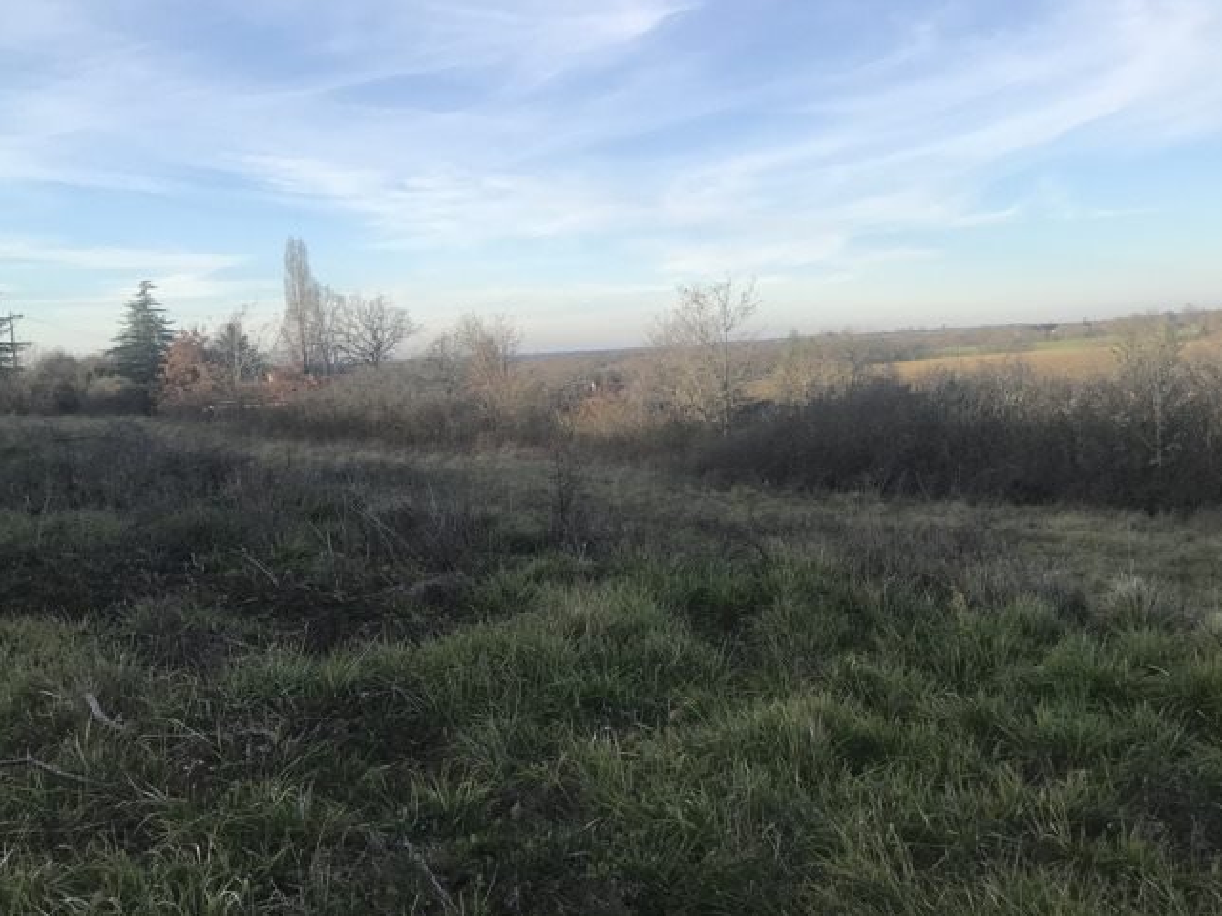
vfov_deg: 40.6
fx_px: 1236
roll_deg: +3.3
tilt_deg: -5.9
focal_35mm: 35
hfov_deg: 52.4
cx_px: 701
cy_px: 506
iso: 20
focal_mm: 3.99
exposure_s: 1/805
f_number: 1.8
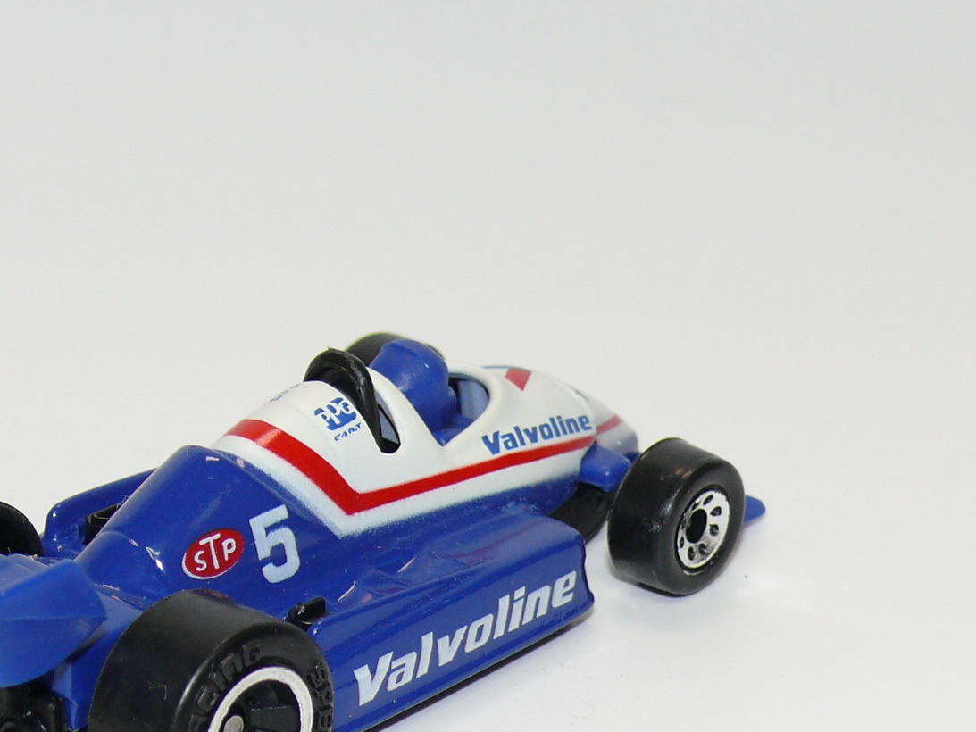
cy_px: 531
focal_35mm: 142
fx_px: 4004
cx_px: 286
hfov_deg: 13.9
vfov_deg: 10.4
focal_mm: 13.2
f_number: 4
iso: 100
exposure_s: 1/30
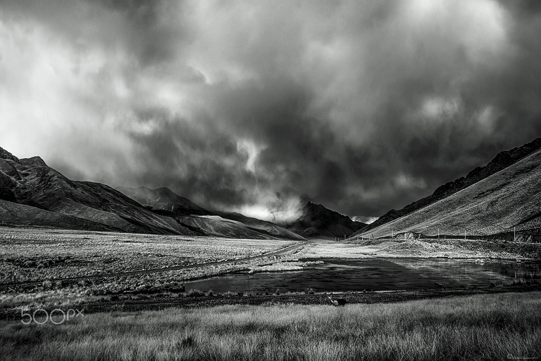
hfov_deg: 54.4
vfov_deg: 37.9
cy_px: 180
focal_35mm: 35
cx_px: 270
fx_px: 526
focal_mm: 35
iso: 250
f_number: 9
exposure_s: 1/15
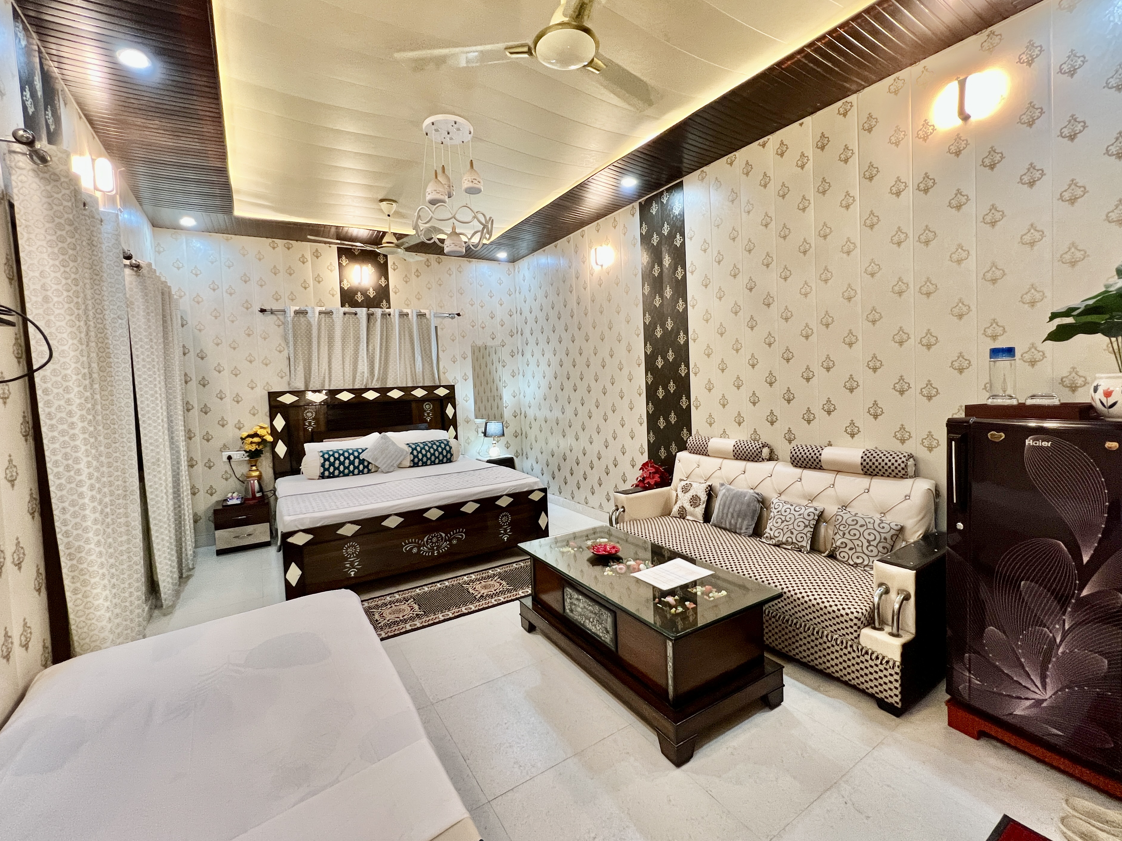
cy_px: 408
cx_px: 569
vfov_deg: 85.7
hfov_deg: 102.1
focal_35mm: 14
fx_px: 454
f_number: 1.8
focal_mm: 1.57
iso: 200
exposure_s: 1/50
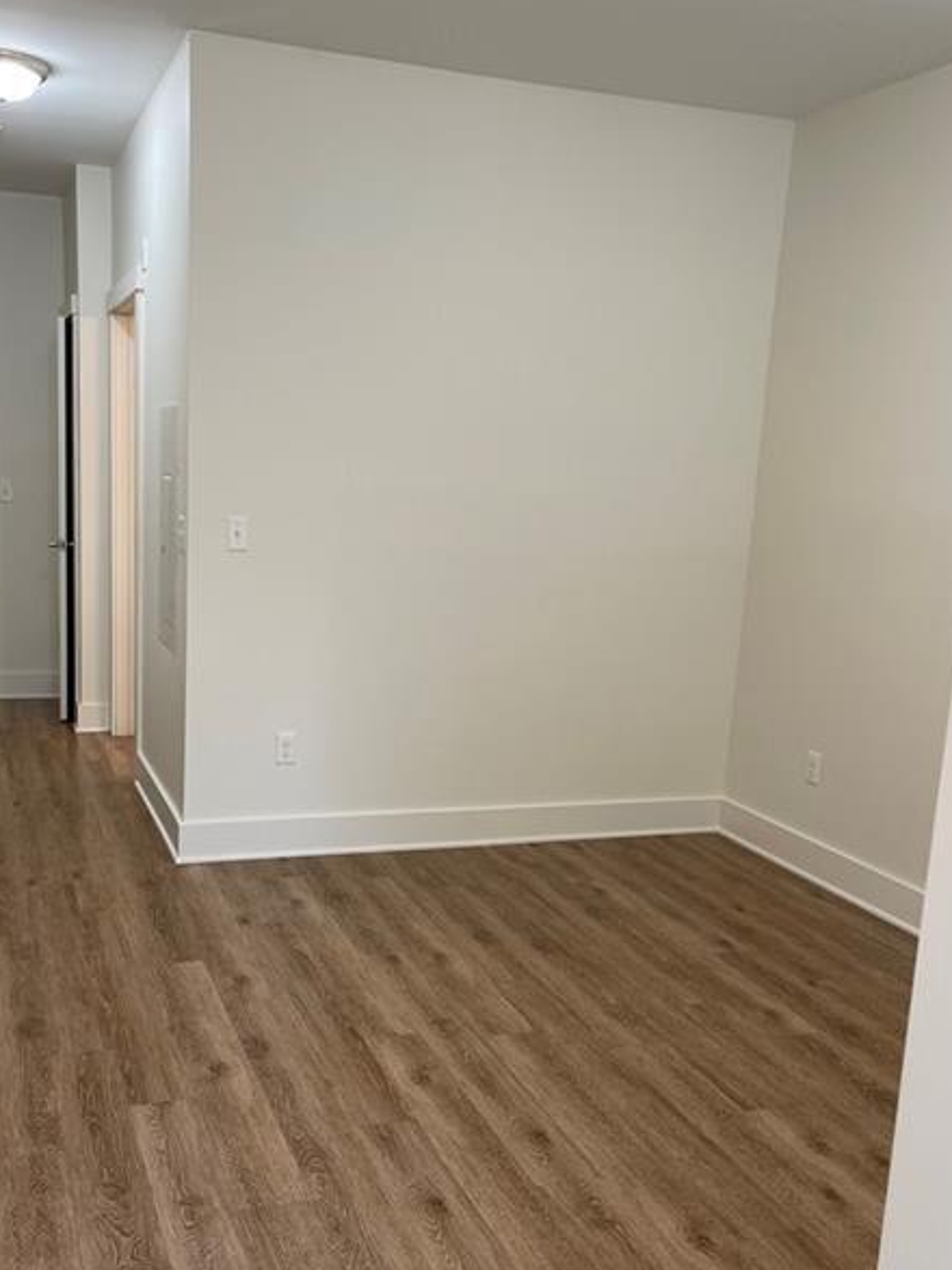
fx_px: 1247
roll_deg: -2.3
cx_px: 394
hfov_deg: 41.6
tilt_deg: -10.7
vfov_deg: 53.8
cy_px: 718
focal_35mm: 34
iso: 80
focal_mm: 5.1
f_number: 1.6
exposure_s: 1/60
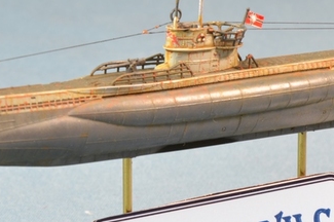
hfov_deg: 7.0
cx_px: 168
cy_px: 148
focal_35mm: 295
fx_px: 2734
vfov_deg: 4.6
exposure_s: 1/1.3
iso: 200
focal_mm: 80
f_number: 18
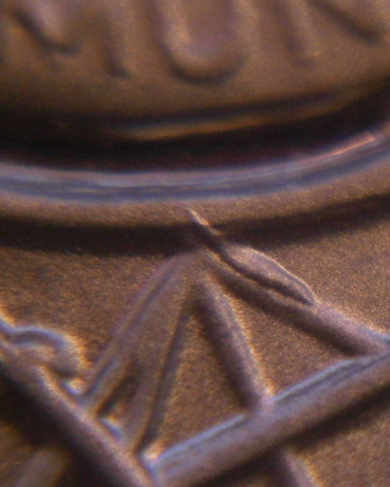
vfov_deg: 11.2
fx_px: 2482
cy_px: 287
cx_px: 269
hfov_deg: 9.0
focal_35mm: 172
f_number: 5.8
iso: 800
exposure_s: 1/40
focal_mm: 19.6
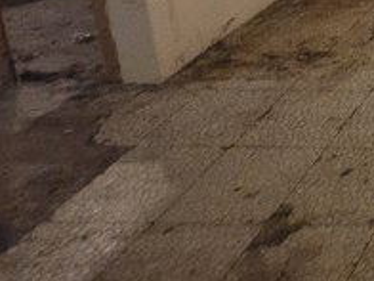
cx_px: 656
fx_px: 573
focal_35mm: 53
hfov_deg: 22.6
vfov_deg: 22.3
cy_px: -149
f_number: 2.2
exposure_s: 1/40
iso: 1250
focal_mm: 2.2
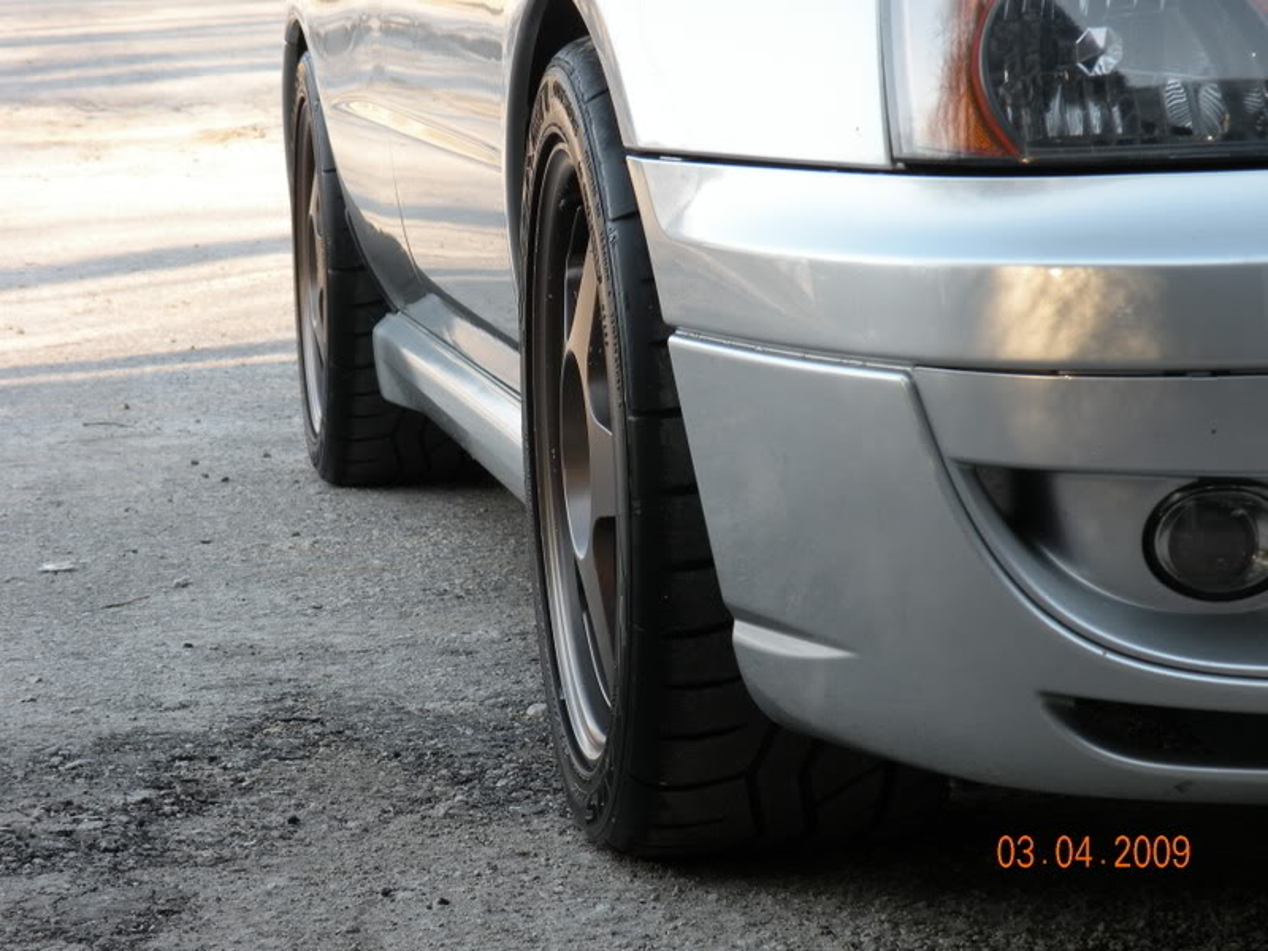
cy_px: 476
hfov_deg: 19.4
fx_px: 3700
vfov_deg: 14.6
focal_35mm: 101
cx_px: 634
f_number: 4
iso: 64
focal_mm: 17.9
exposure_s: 1/90.3
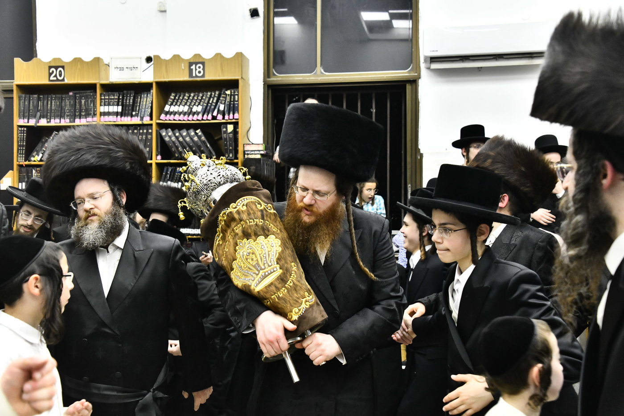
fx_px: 780
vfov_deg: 29.9
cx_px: 312
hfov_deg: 43.6
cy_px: 208
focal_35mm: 45
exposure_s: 1/250
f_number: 5.6
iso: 3200
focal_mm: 45
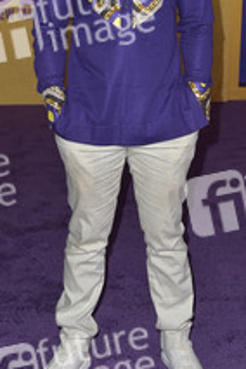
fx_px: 963
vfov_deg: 21.6
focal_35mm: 94
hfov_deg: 14.6
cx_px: 117
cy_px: 109
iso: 320
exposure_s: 1/250
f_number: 6.3
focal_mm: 50
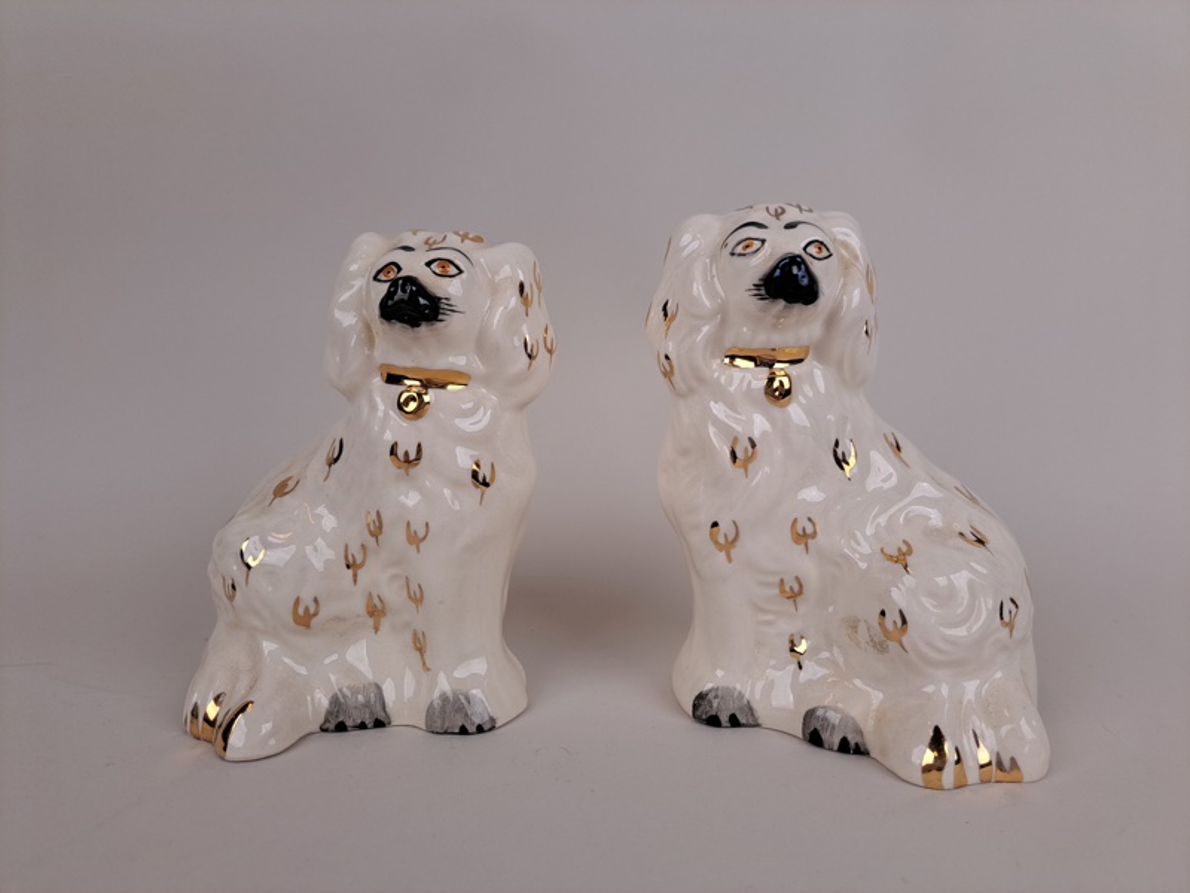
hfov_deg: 71.6
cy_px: 446
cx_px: 595
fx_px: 825
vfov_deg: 56.8
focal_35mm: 24
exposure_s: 1/120
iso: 50
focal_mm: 5.23
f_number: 1.8
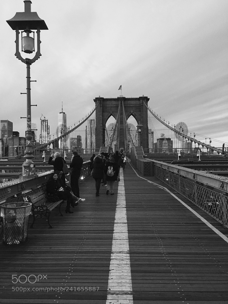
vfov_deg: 61.7
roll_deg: +0.3
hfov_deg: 48.2
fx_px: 255
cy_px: 152
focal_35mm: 29
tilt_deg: +2.3
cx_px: 114
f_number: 2.2
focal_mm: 4.15
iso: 125
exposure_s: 1/30
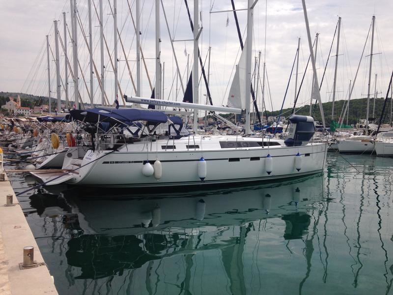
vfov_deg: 42.9
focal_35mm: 33
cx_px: 196
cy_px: 148
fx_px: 375
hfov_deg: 55.4
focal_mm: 4.12
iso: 50
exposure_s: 1/2358
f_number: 2.4
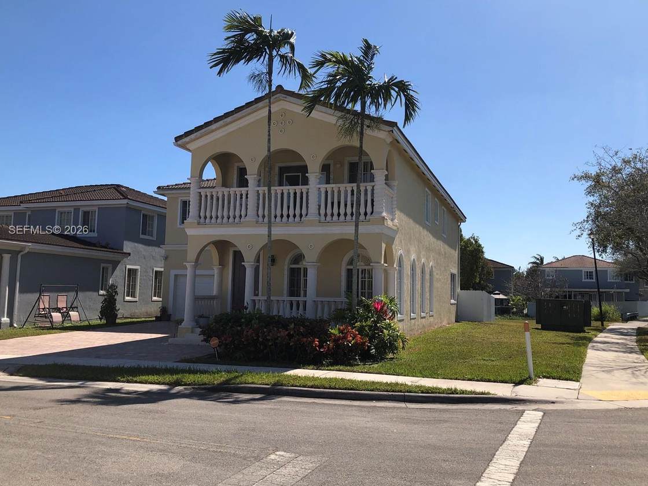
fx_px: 599
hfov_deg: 56.8
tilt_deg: +3.6
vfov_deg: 44.1
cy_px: 231
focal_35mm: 32
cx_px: 315
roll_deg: -1.7
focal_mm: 3.99
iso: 20
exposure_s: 1/2525
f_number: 1.8
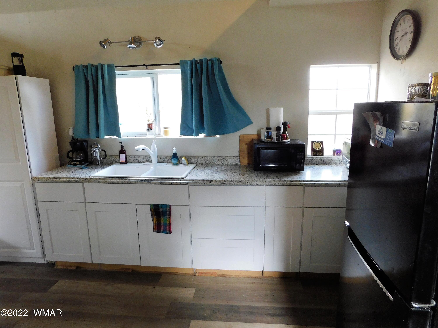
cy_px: 164
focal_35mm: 23
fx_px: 291
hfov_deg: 73.9
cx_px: 219
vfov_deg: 58.9
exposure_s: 1/30
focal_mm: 4
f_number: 3
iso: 220
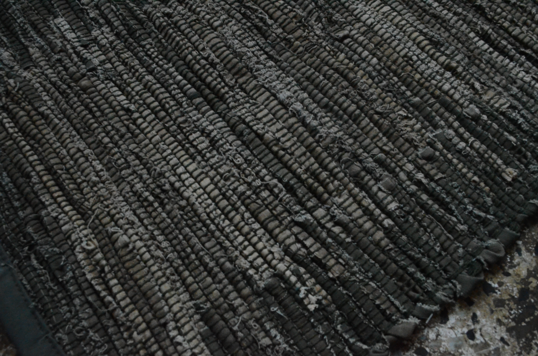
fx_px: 537
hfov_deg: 53.2
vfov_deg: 36.7
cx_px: 269
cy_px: 178
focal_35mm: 36
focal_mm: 24
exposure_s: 1/400
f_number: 10
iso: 6400
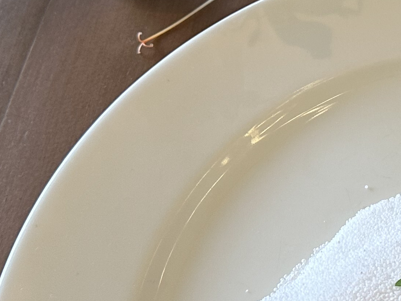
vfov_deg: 16.5
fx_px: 1019
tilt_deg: -51.6
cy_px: 16
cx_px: 474
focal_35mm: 88
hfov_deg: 20.8
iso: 160
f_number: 1.78
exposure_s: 1/120
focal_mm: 6.86
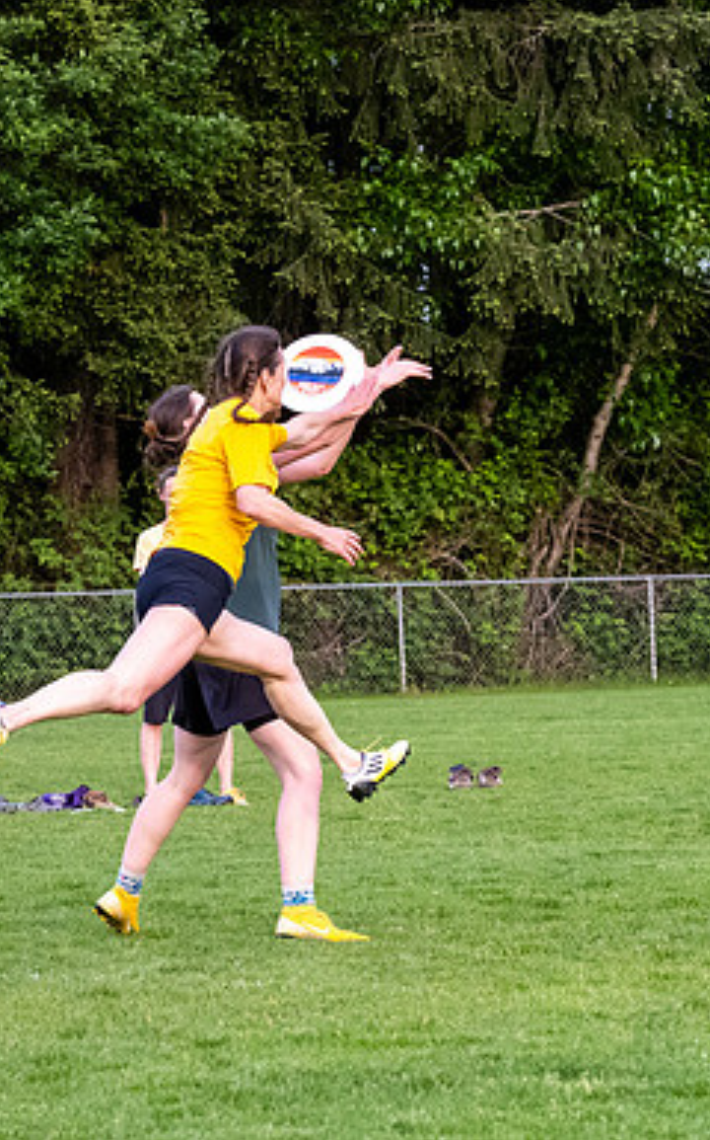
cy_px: 645
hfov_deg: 4.9
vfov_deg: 7.9
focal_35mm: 267
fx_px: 8282
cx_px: 182
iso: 3200
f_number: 5.6
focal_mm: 79
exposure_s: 1/1000
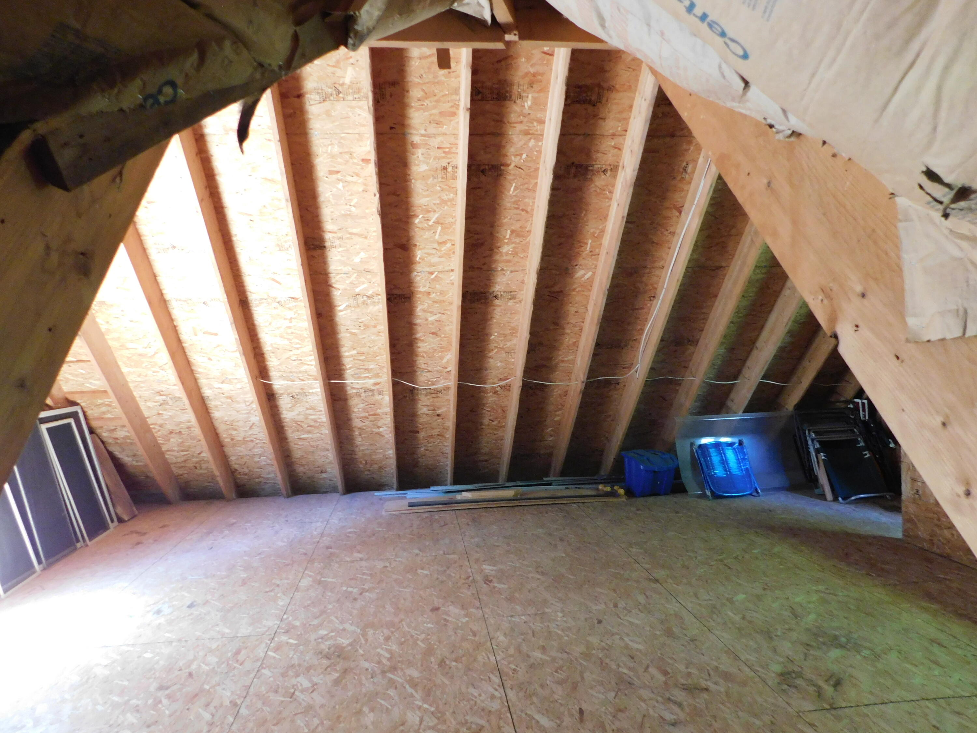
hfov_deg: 73.9
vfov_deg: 58.9
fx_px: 649
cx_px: 488
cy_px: 366
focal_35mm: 23
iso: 450
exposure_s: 1/8
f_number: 3
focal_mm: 4
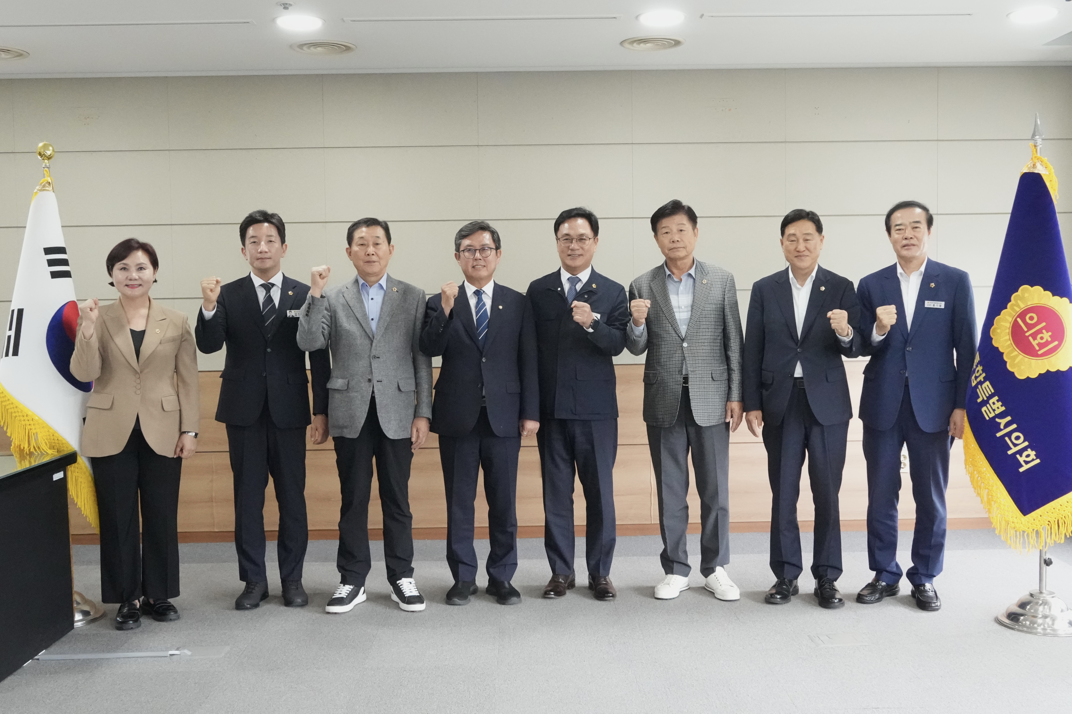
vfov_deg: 36.9
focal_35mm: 36
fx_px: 1072
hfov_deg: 53.1
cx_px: 536
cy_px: 357
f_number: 9
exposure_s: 1/60
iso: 8000
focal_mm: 24
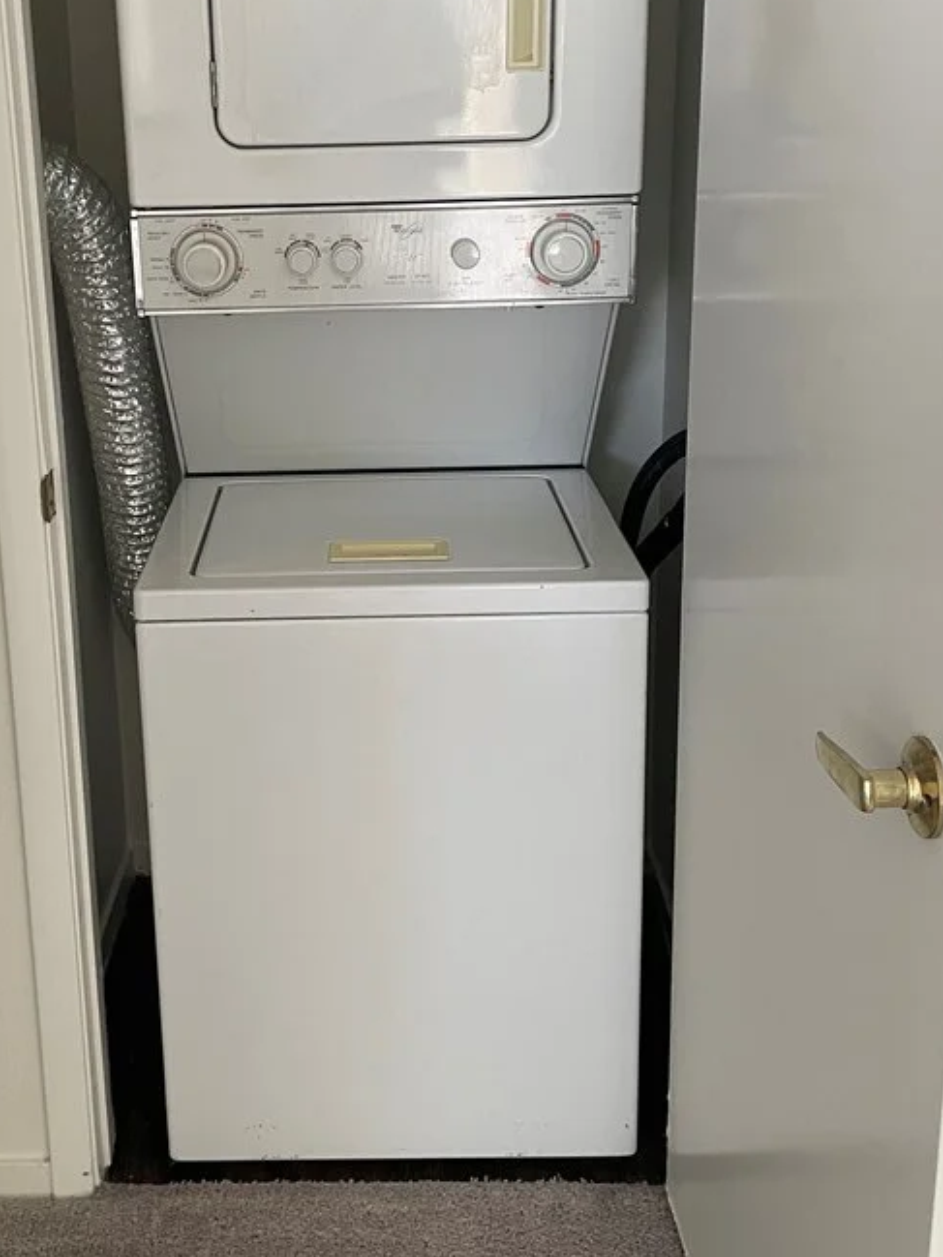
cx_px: 321
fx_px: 1489
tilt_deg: -12.8
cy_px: 498
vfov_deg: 45.5
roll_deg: +4.2
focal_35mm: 41
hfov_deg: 34.8
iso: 125
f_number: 1.6
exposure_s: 1/79
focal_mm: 4.2
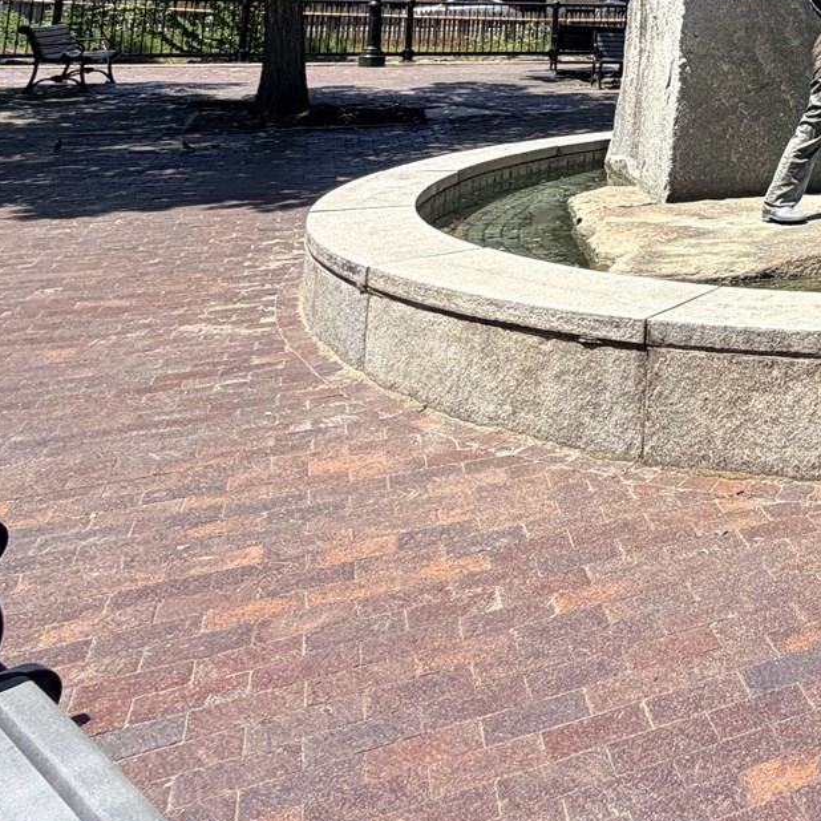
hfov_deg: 32.7
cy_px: -117
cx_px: 1015
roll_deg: -0.7
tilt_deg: +8.0
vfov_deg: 34.4
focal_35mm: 41
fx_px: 1100
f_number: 2.2
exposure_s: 1/770
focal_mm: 2.22
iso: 32
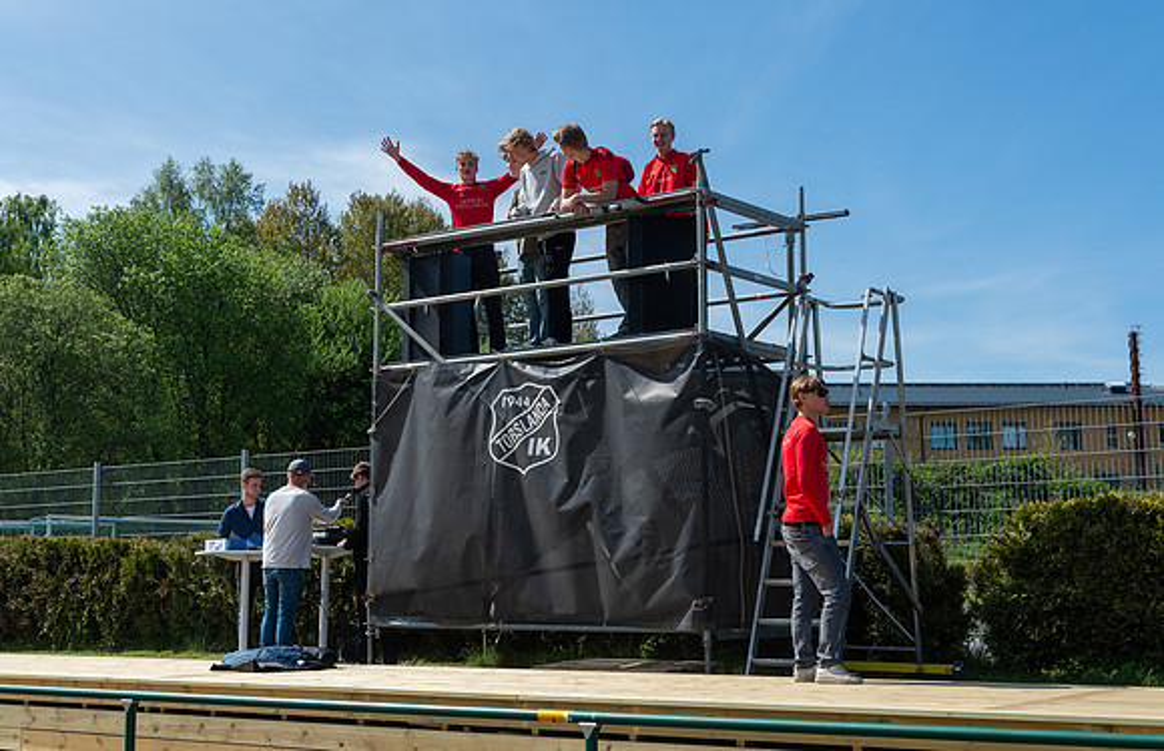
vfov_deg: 26.7
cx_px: 545
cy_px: 337
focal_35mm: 49
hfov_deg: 40.4
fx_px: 1583
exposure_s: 1/800
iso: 160
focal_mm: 46
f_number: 5
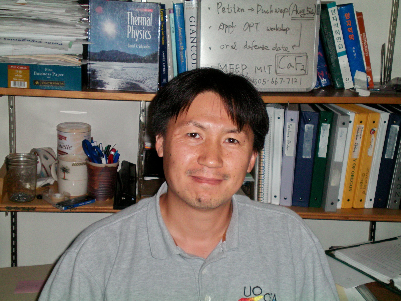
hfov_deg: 31.2
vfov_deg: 23.7
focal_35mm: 62
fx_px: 718
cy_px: 150
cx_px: 200
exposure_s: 1/80
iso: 200
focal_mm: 10.3
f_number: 4.2
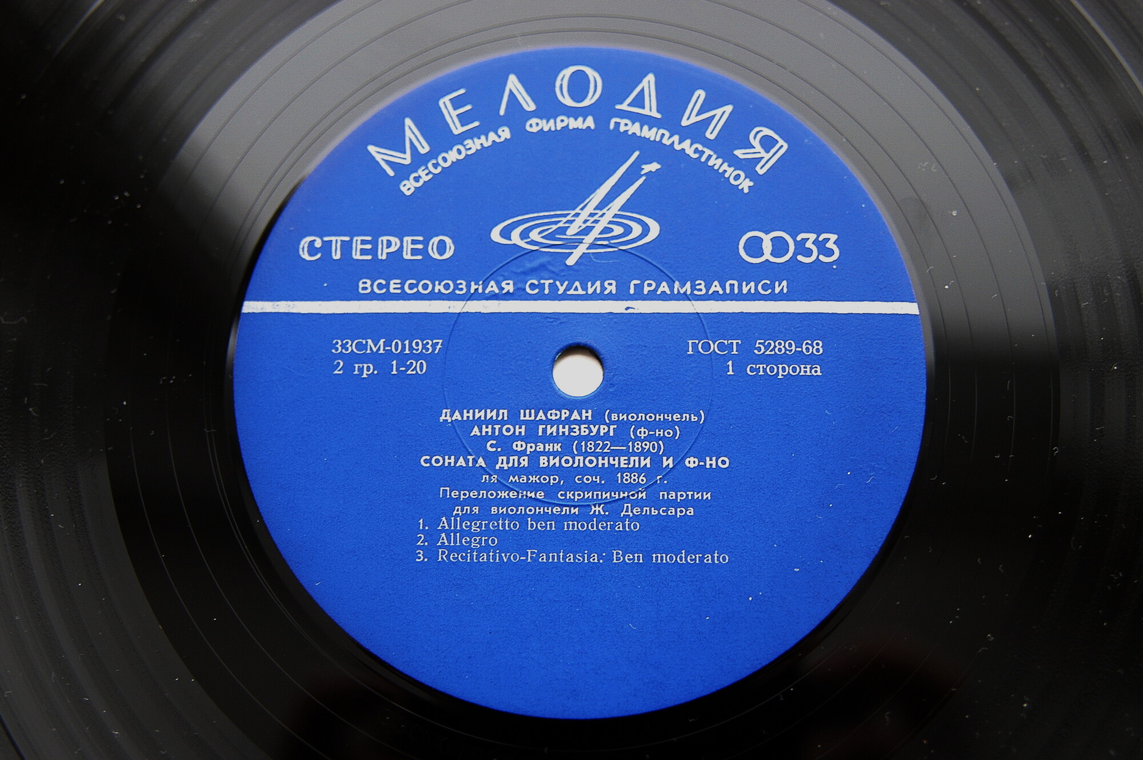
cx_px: 572
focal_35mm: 52
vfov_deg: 25.7
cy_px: 380
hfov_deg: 37.9
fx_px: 1665
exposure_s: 1/40
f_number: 3.3
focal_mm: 35
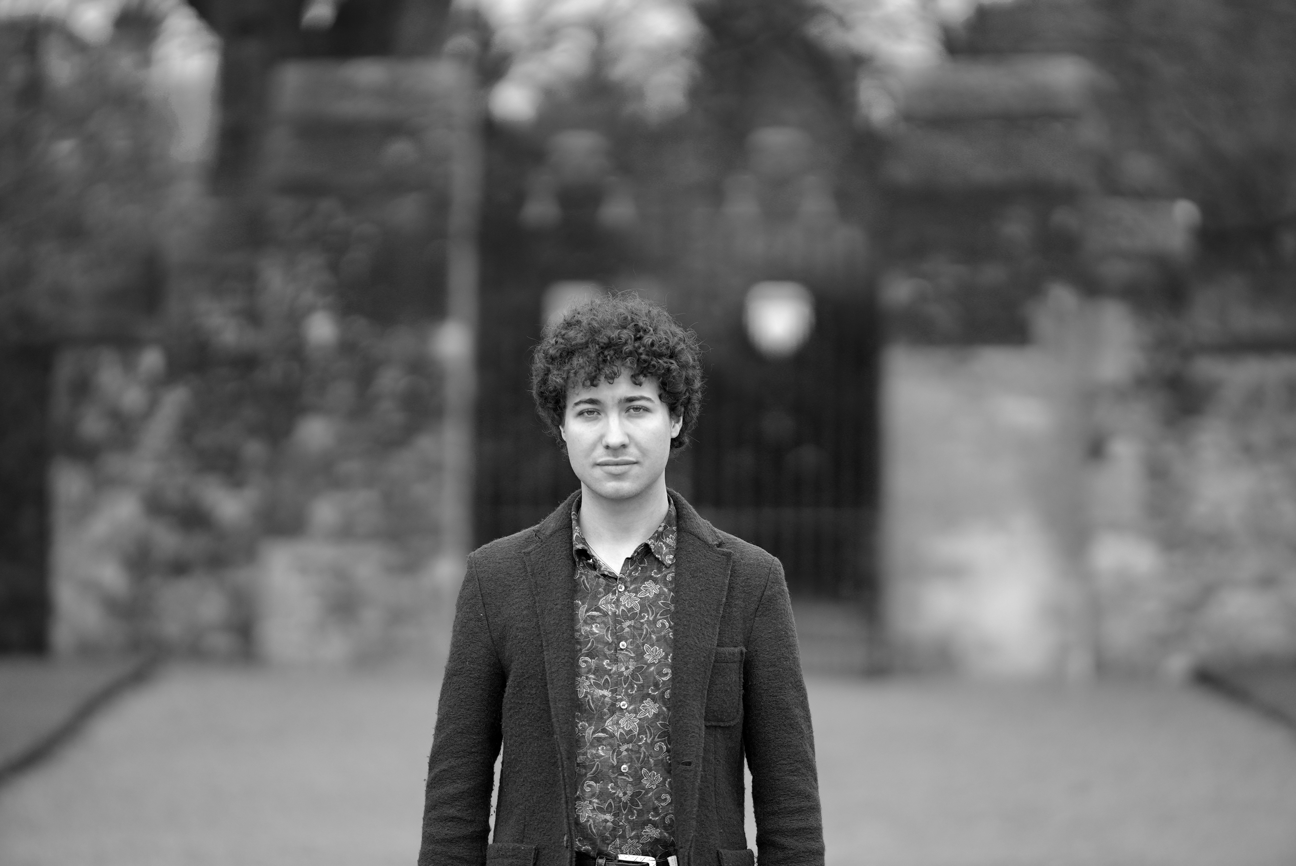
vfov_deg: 10.2
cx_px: 648
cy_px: 433
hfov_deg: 15.2
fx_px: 4862
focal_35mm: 135
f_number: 1.8
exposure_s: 1/4000
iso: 640
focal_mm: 135
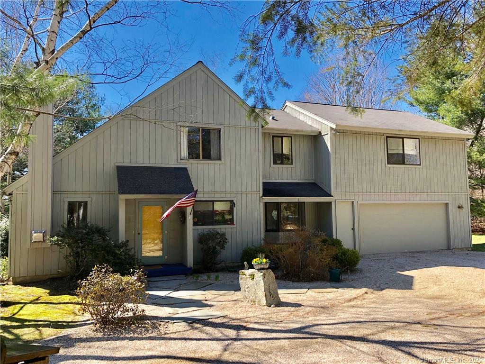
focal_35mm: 28
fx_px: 392
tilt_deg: +6.0
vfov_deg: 49.7
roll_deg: +0.8
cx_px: 242
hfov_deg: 63.4
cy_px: 182
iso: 20
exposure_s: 1/623
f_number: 1.8
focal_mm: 4
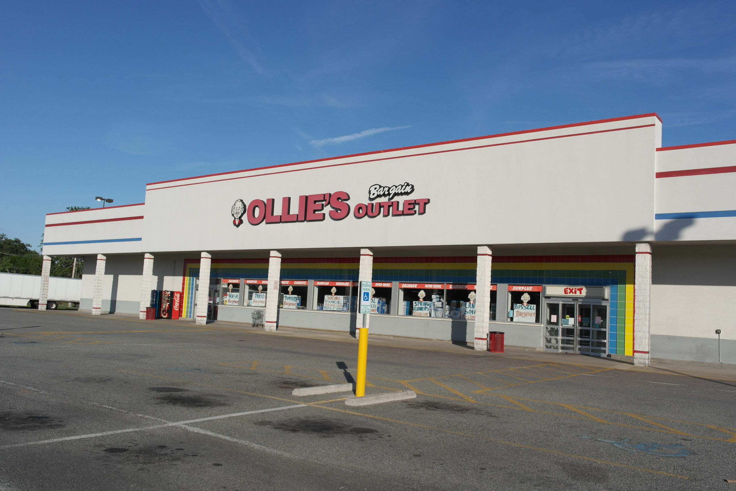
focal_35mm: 30
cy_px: 246
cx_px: 368
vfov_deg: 43.6
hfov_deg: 61.9
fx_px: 613
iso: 100
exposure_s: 1/400
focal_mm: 20
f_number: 8
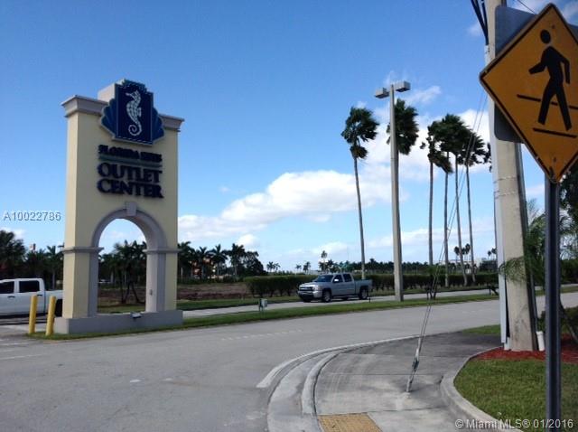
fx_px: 584
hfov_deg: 52.7
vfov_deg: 40.6
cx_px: 289
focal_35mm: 35
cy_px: 216
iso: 50
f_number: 2.4
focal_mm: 4.28
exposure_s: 1/1779
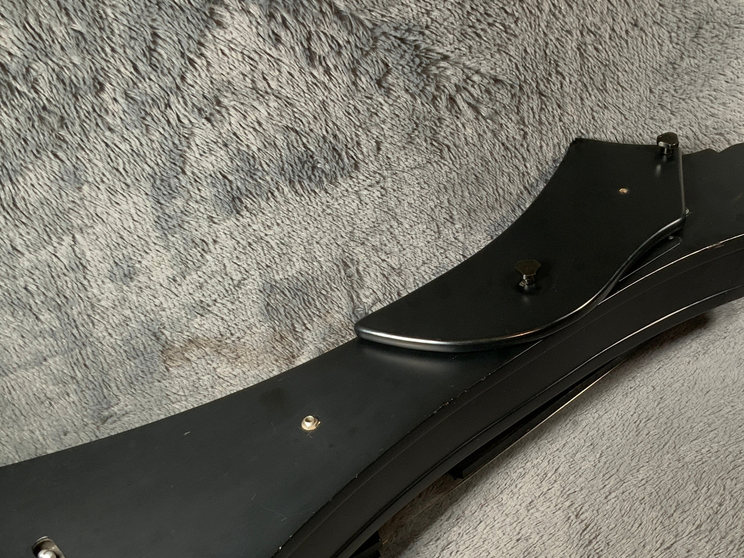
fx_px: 1075
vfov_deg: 28.9
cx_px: 514
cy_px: 386
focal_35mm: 50
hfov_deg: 37.6
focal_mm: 3
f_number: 1.8
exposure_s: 1/52
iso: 80
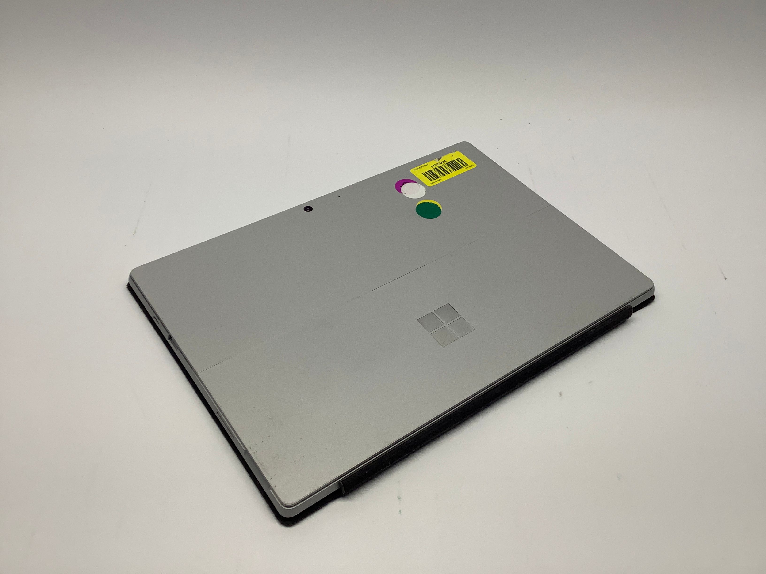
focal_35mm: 31
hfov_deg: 58.4
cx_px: 383
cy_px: 287
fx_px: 686
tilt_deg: -47.8
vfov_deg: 45.4
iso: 25
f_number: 2.4
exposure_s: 1/125
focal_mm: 3.3
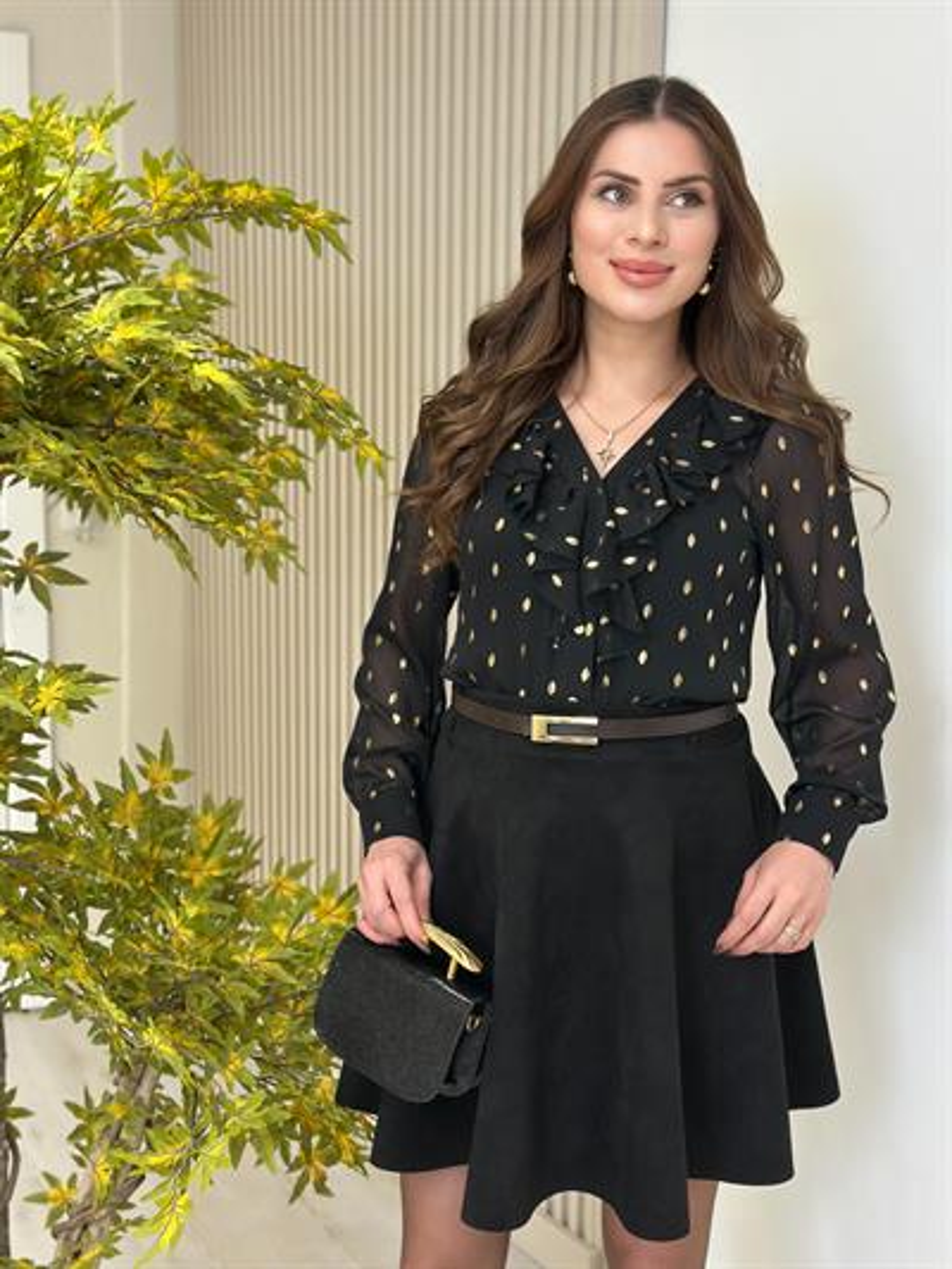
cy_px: 634
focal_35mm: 48
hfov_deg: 30.3
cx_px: 476
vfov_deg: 39.6
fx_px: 1759
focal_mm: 6.86
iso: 64
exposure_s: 1/100
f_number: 1.78
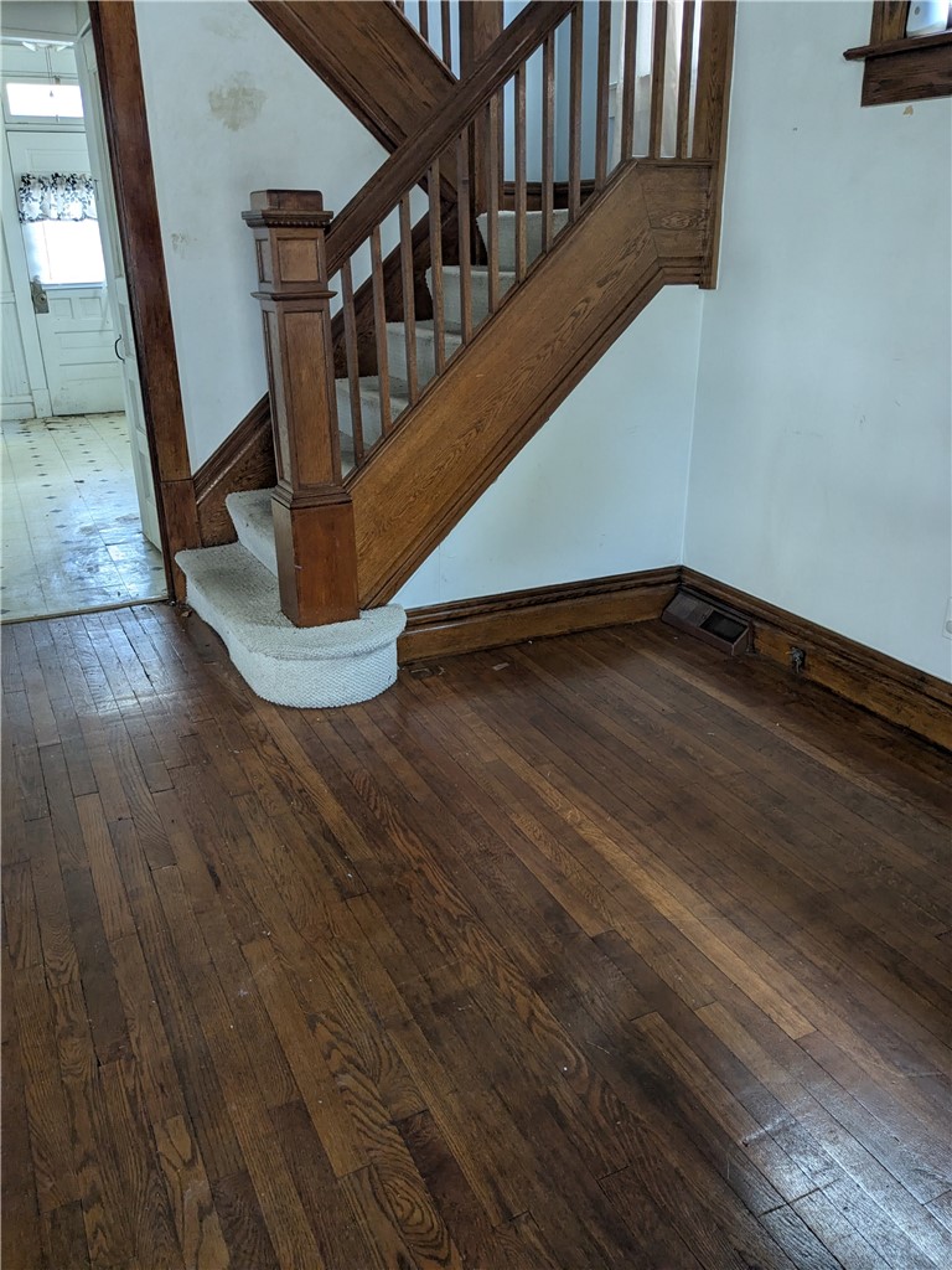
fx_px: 990
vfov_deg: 65.3
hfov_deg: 51.4
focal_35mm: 27
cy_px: 635
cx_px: 476
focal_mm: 4.38
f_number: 1.73
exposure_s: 1/120
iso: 238
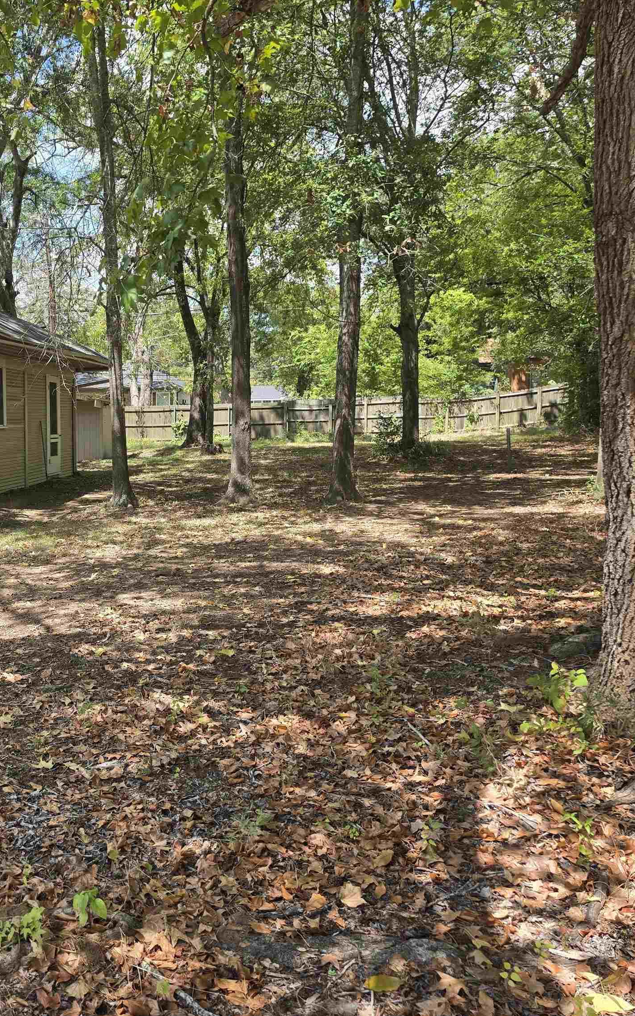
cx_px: 21
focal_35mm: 33
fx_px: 914
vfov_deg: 58.2
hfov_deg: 35.2
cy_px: 506
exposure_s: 1/1894
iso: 64
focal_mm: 6.5
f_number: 1.4
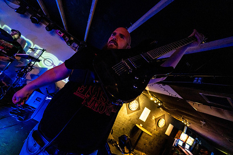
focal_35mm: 14
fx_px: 91
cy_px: 78
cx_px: 116
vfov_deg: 81.2
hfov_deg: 104.2
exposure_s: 1/160
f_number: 2.8
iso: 3200
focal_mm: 14
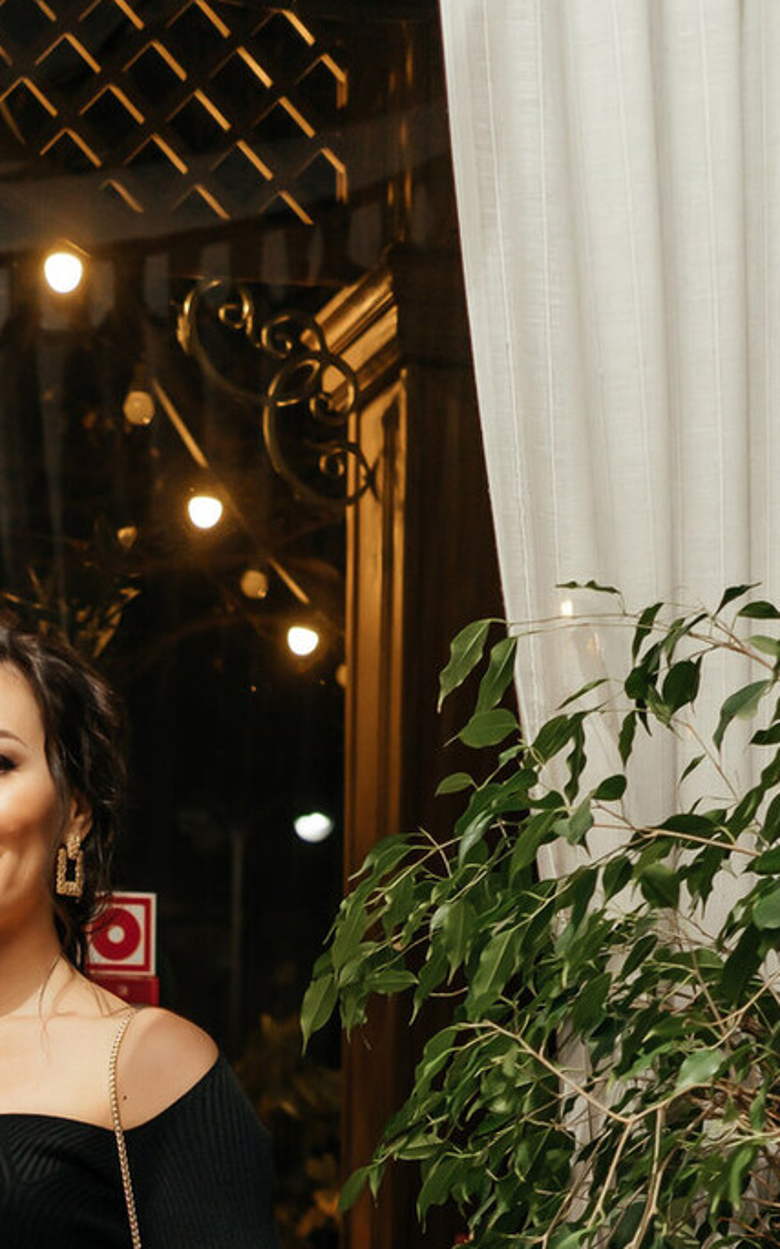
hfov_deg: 16.8
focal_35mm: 76
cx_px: 20
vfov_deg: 24.3
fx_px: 2587
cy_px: 1559
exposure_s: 1/160
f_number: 2.5
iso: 1000
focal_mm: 28
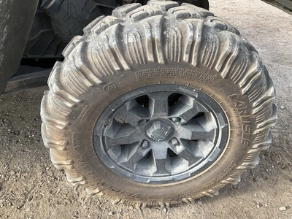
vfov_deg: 48.2
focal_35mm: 29
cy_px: 110
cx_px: 146
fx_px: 245
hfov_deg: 61.7
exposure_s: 1/168
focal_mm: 3
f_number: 1.8
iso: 20
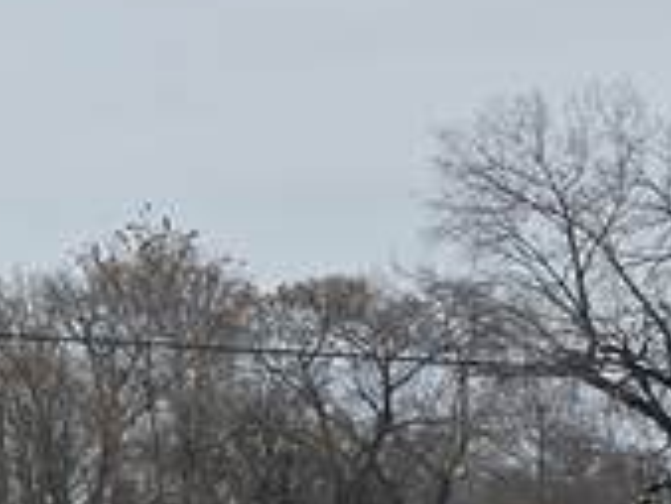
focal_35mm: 174
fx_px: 3375
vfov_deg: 8.3
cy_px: -310
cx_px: -1084
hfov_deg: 9.7
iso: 12
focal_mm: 6.3
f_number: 1.7
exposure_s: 1/360
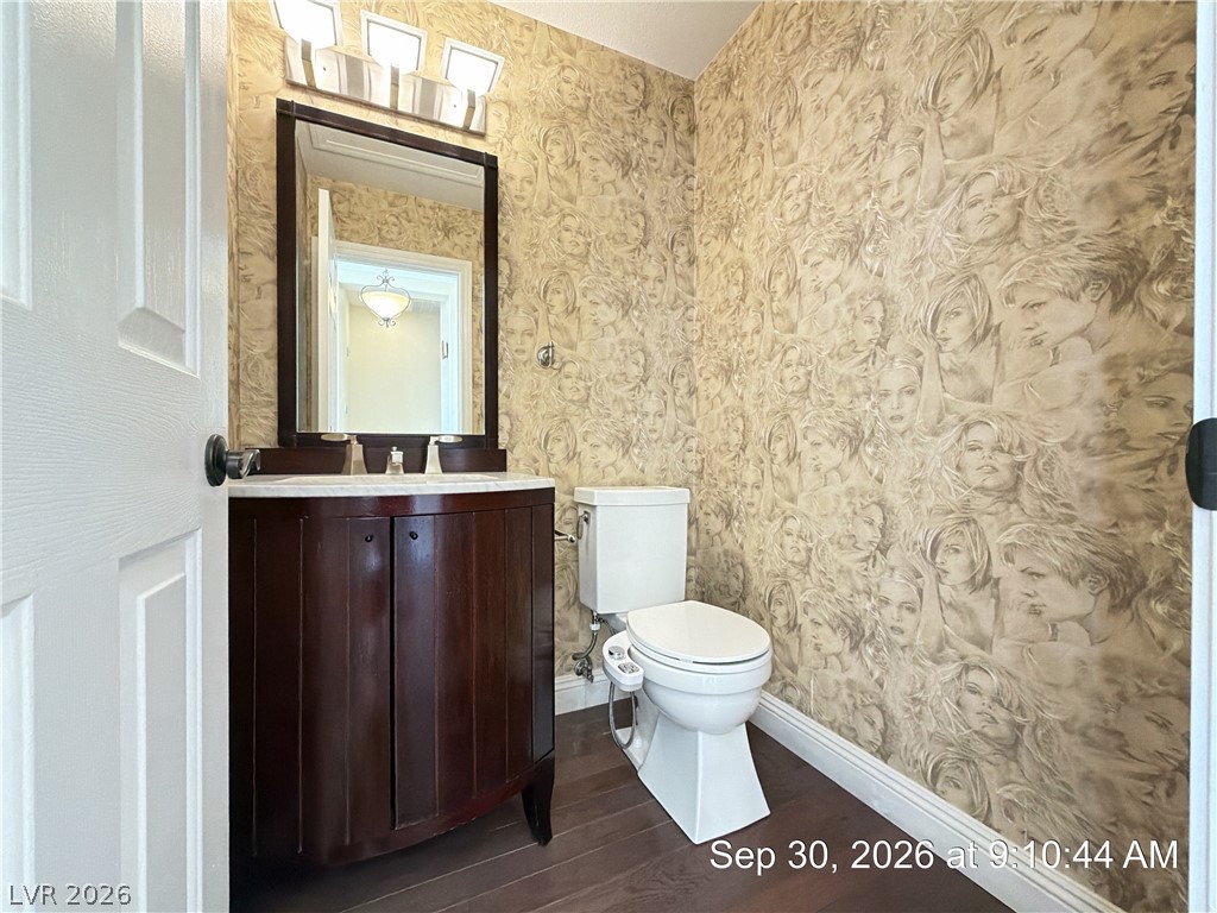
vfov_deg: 85.7
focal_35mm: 14
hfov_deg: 102.1
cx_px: 608
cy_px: 456
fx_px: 492
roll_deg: +0.3
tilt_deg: -0.2
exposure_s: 1/60
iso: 1000
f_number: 2.2
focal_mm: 2.22
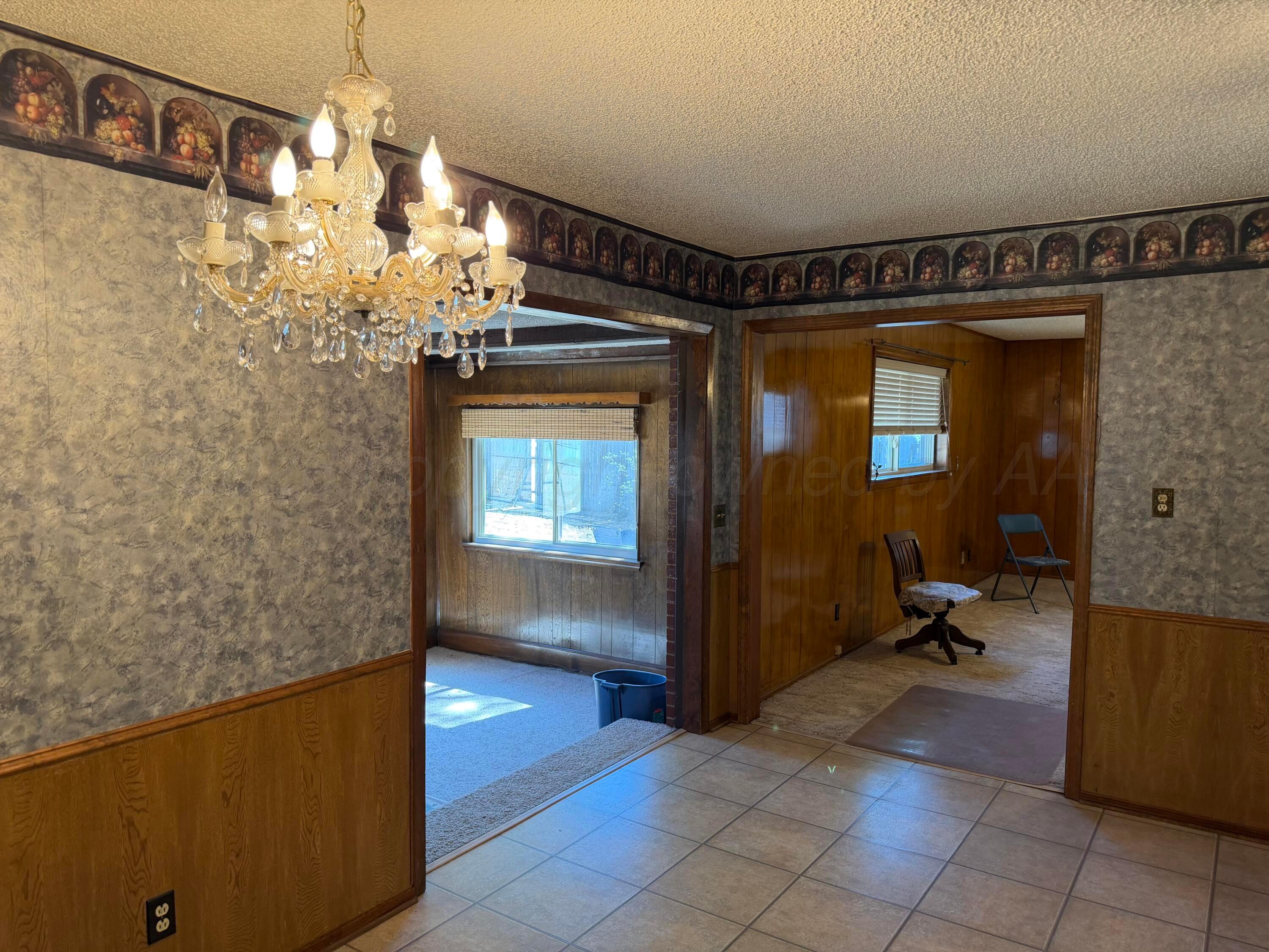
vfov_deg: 56.8
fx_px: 880
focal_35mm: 24
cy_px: 476
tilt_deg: -3.7
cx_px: 634
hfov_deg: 71.6
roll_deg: -0.8
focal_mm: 6.76
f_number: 1.78
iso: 125
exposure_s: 1/60
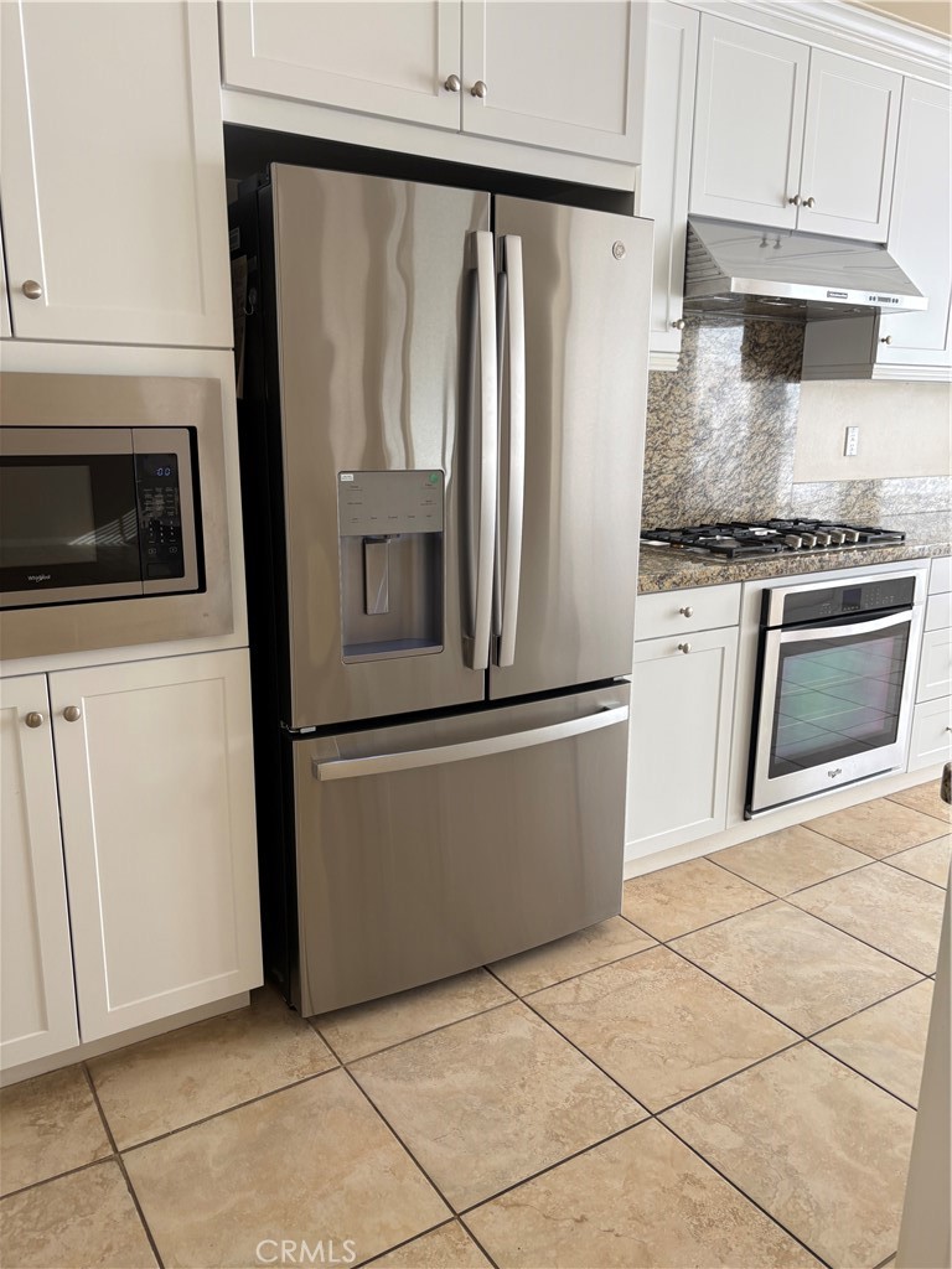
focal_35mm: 26
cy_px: 634
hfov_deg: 53.1
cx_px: 476
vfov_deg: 67.3
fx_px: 953
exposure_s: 1/122
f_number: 1.6
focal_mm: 5.96
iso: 50
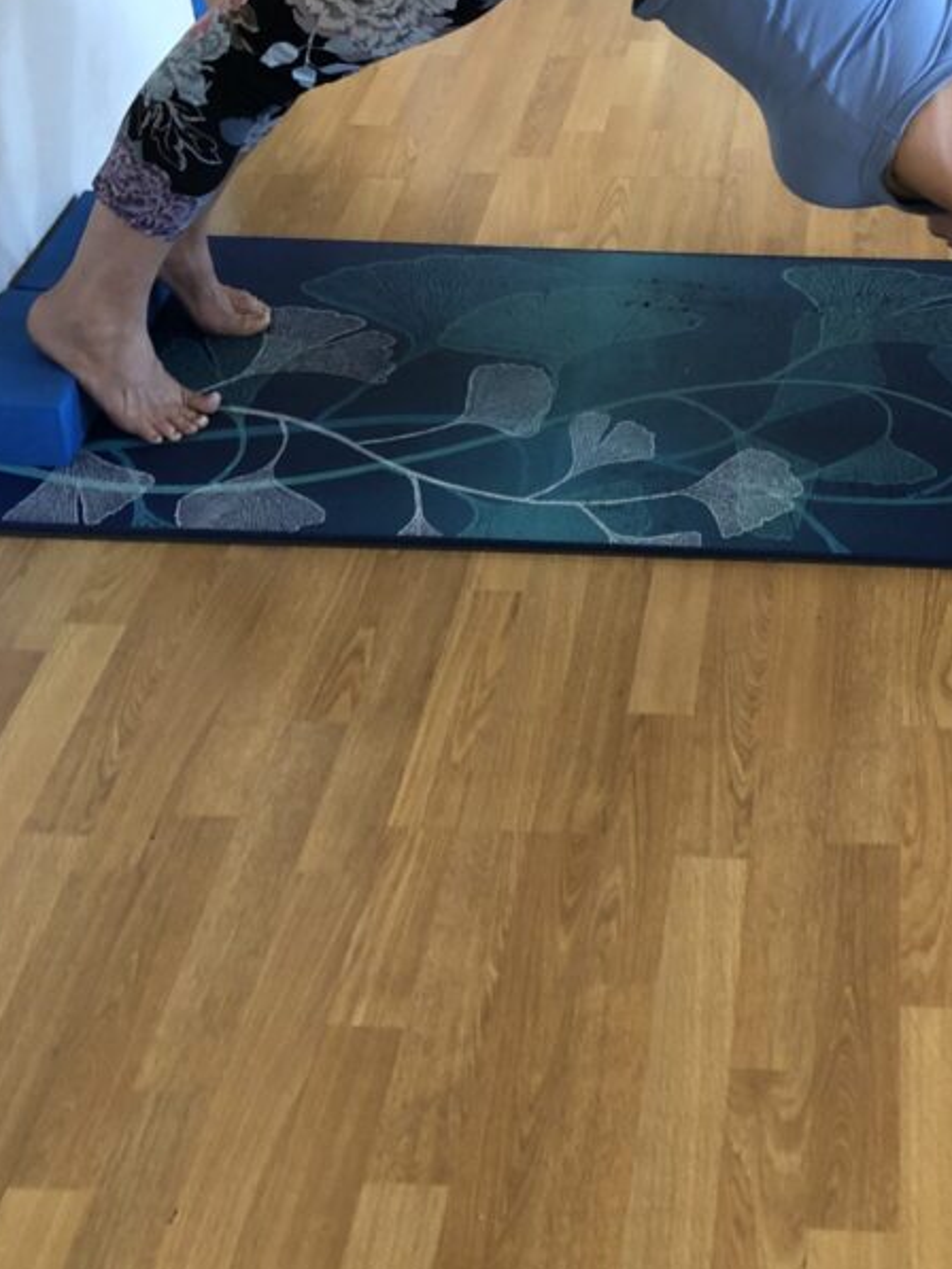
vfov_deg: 38.9
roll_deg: -0.6
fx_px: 1759
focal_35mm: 48
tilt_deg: -33.3
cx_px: 767
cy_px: 363
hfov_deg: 29.6
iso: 80
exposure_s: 1/17
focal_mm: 3.99
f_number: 1.8
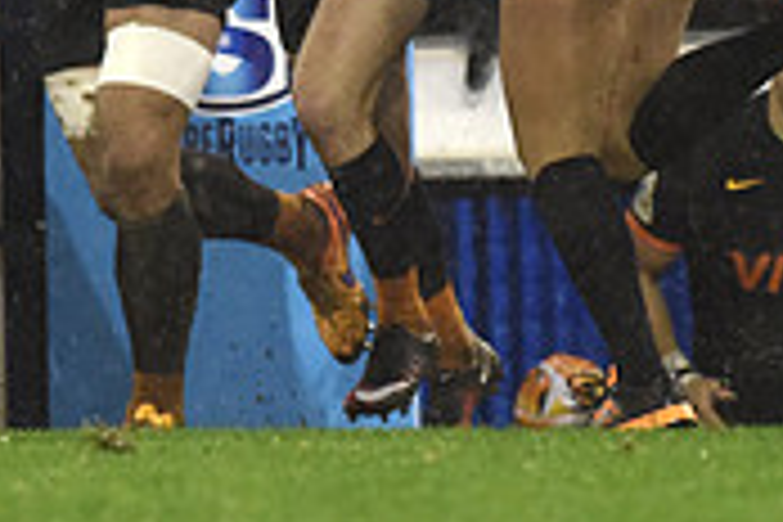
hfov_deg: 1.5
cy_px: -164
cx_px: 459
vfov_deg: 1.0
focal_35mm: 1399
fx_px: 30426
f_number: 4
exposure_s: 1/500
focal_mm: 420
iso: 2500
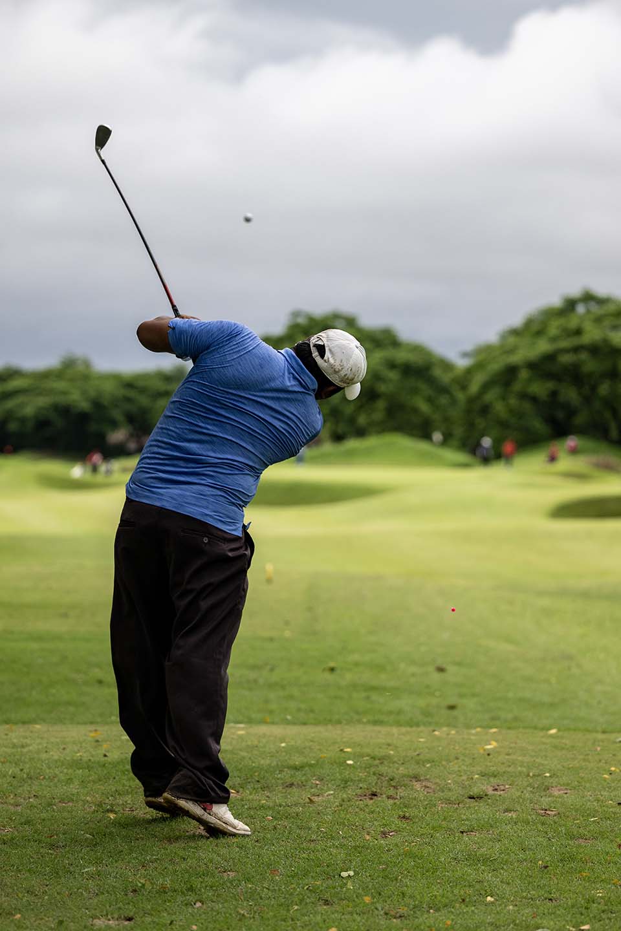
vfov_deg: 21.0
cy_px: 466
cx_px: 310
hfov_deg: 14.1
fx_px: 2510
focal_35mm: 97
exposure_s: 1/2500
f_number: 2.8
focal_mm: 97
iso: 450
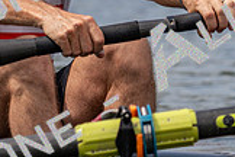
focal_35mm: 716
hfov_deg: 2.9
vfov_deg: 1.9
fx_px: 4674
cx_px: 26
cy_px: -46
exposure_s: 1/1600
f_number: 5.6
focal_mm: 200
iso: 250
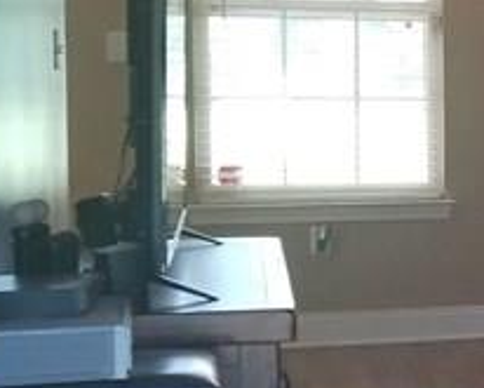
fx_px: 1806
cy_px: 186
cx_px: 1132
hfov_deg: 12.3
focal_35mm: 126
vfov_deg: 12.3
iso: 160
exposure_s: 1/60
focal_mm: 4.25
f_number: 1.7
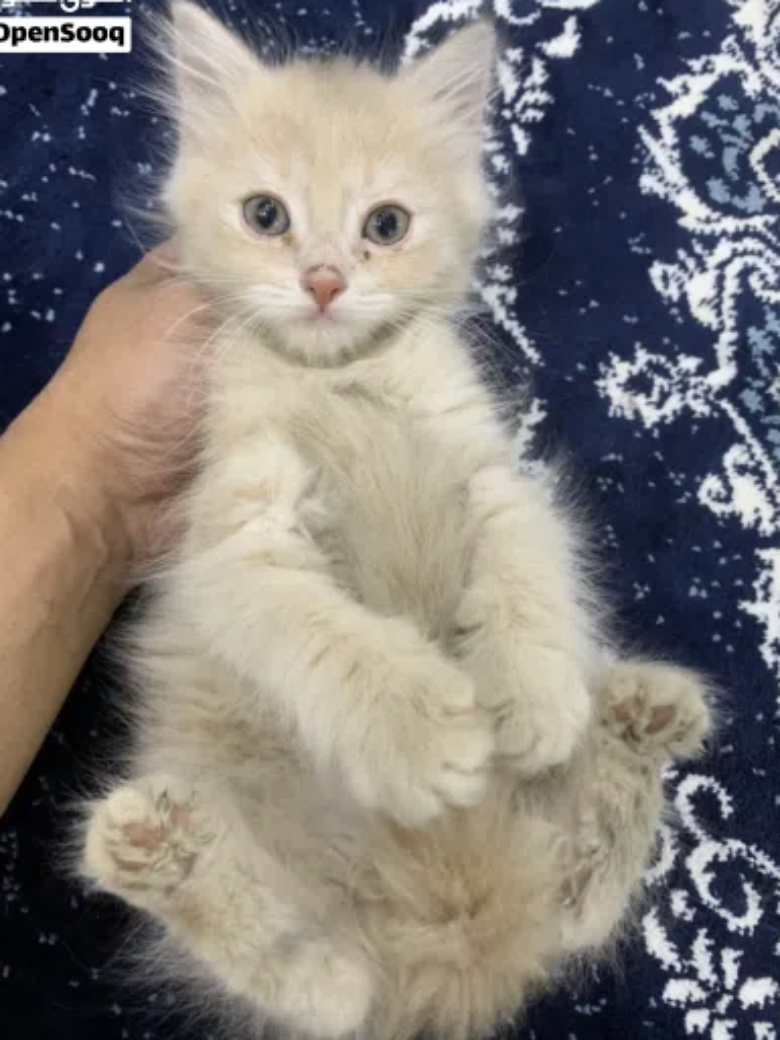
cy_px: 512
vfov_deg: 65.3
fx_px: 811
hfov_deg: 51.4
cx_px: 381
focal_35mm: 27
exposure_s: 1/60
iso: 200
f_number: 1.8
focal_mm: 4.25
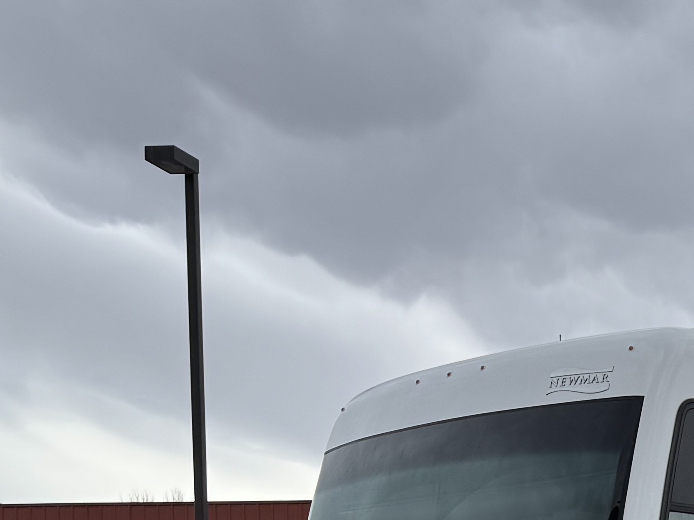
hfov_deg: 20.1
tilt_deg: -5.1
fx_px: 1684
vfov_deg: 15.9
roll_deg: +0.6
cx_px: 1039
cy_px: 816
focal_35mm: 84
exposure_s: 1/1238
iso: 80
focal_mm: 6.76
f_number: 1.78
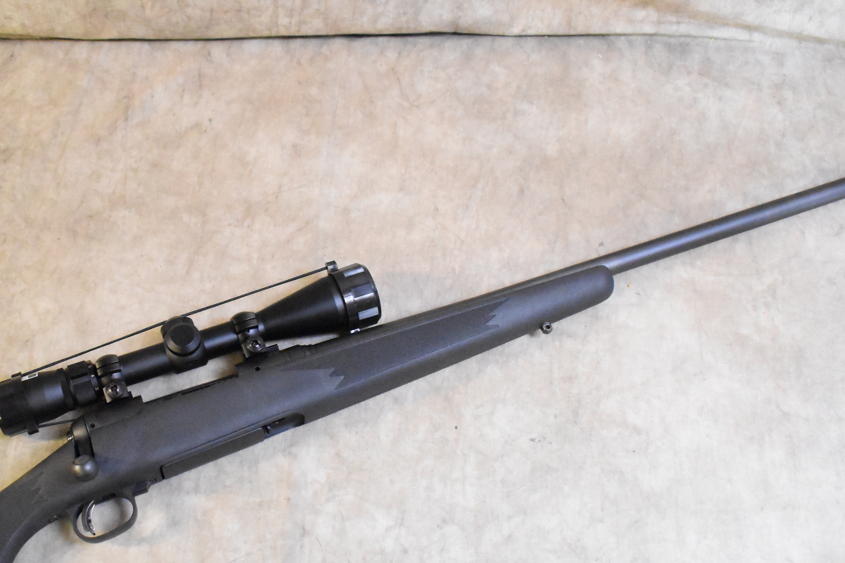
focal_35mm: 49
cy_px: 373
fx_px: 1150
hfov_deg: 39.9
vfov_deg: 27.4
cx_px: 288
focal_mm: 22
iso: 9000
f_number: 3.8
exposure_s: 1/125
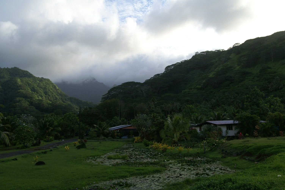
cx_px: 142
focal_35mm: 30
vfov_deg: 43.5
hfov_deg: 62.0
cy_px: 95
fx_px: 237
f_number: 7.1
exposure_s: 1/200
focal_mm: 20
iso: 100
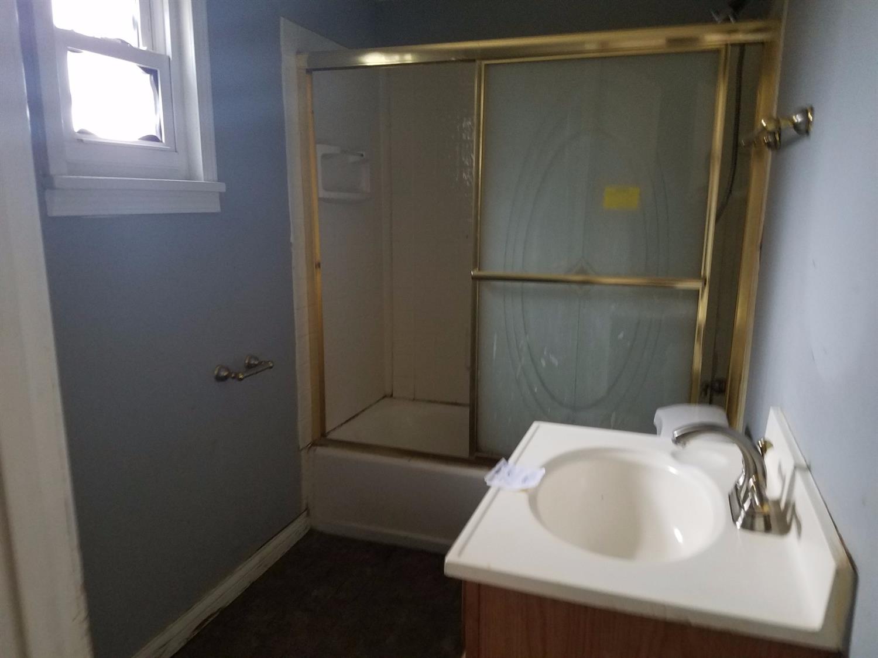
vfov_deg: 53.0
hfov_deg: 67.3
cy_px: 329
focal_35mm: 26
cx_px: 439
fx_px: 659
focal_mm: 4.2
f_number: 1.7
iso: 250
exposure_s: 1/10
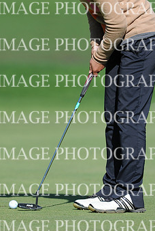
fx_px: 4376
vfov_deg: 3.0
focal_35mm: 679
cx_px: 50
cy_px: 62
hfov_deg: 2.0
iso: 500
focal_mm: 400
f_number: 4.5
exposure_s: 1/5000
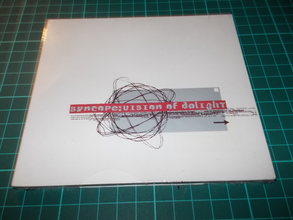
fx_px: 245
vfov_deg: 48.2
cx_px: 146
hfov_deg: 61.7
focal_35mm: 29
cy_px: 110
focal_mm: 4.1
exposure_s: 1/30
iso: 200
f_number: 3.3
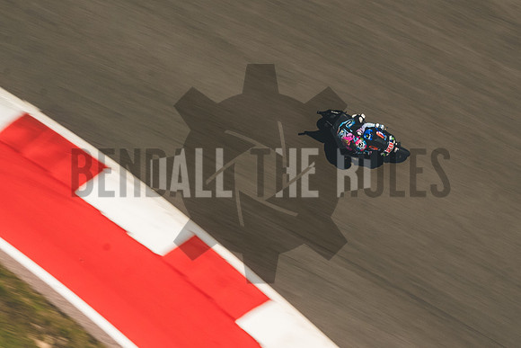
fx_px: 4388
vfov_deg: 4.5
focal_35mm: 303
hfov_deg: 6.8
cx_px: 329
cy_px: 147
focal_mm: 119.5
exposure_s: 1/125
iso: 320
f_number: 18
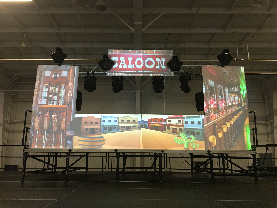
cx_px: 138
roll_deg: -1.3
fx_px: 232
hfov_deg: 61.7
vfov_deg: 48.2
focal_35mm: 29
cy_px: 104
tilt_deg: +12.5
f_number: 2.2
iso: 80
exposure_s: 1/10
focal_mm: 4.15
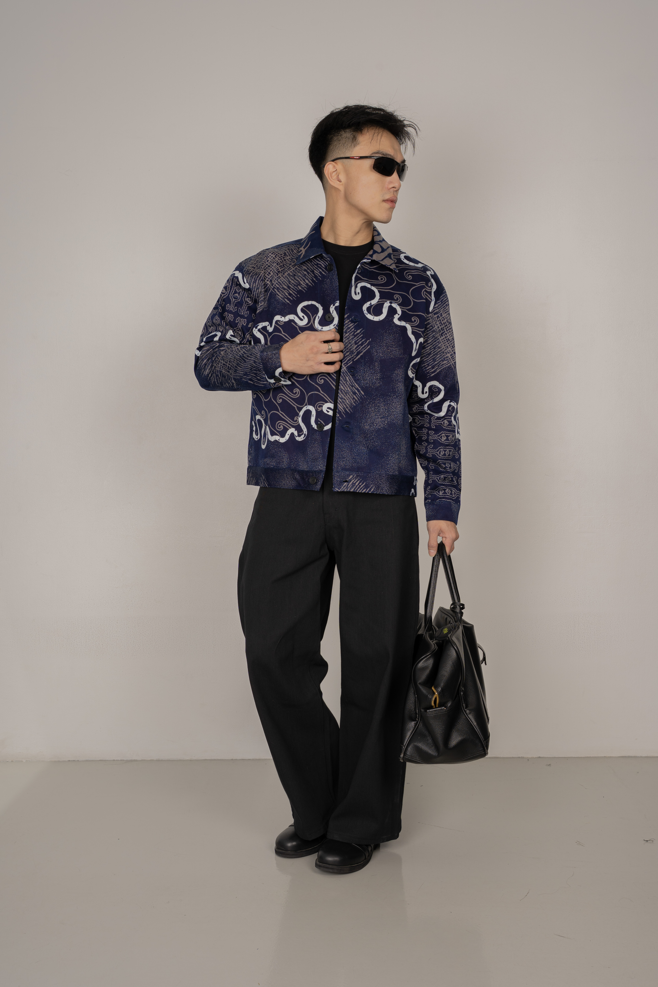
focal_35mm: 41
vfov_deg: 47.3
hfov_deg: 32.6
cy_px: 494
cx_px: 329
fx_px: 1127
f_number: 10
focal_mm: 41.1
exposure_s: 1/160
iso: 125
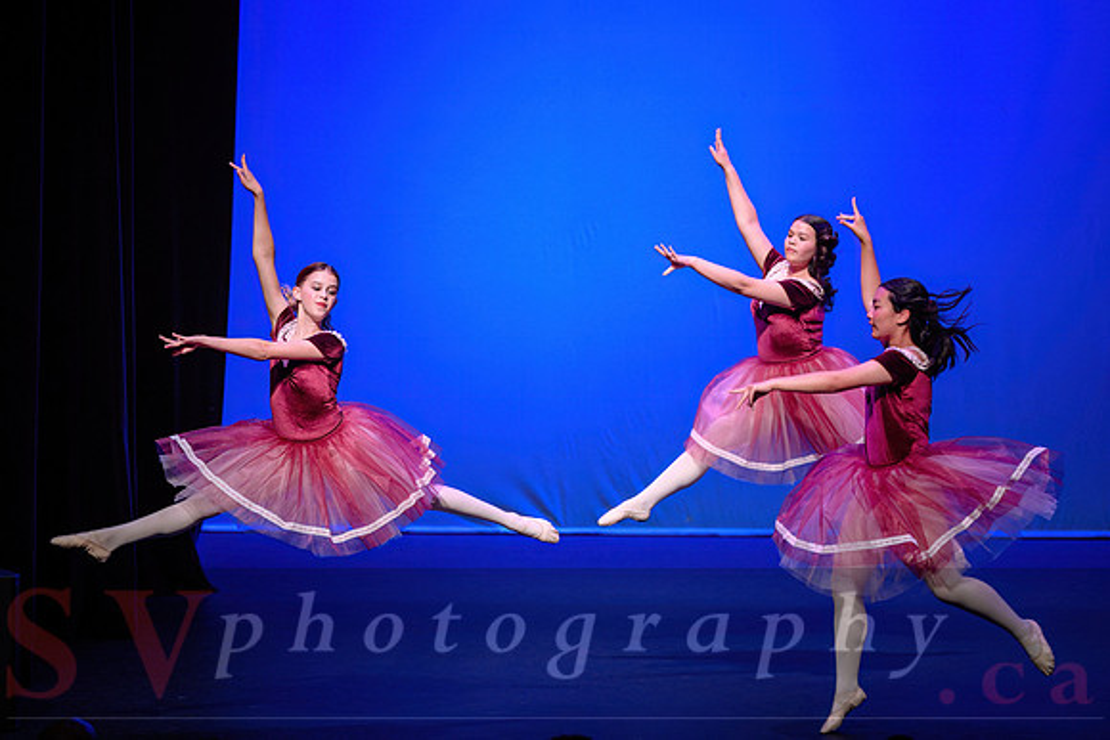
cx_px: 555
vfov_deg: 10.3
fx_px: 4128
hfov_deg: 15.3
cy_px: 370
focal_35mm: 134
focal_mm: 130
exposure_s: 1/400
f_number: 2.8
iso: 1250
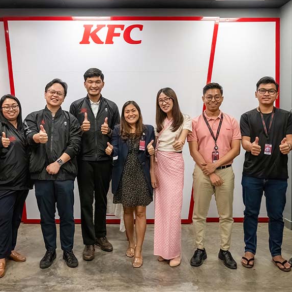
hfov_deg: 58.9
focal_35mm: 27
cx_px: 127
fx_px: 258
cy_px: 148
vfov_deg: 59.1
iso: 7200
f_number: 4
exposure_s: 1/200
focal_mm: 19
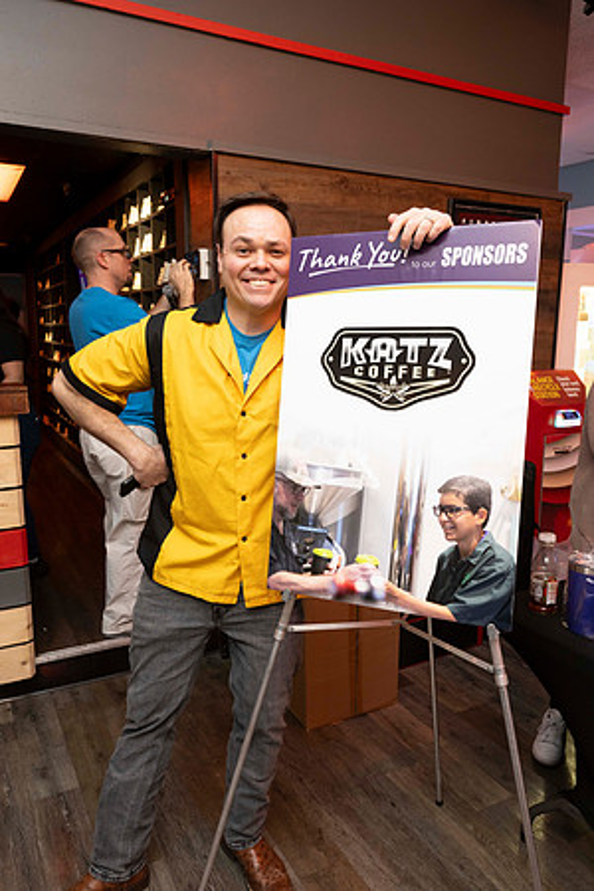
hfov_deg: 47.2
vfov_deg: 66.4
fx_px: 681
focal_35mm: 28
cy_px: 446
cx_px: 297
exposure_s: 1/60
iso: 800
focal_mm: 27.5
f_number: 5.6
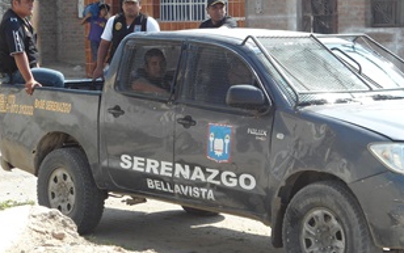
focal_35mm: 114
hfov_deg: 18.3
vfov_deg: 11.5
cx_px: 233
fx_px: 1256
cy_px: 89
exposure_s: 1/250
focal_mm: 13.2
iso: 80
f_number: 4.7
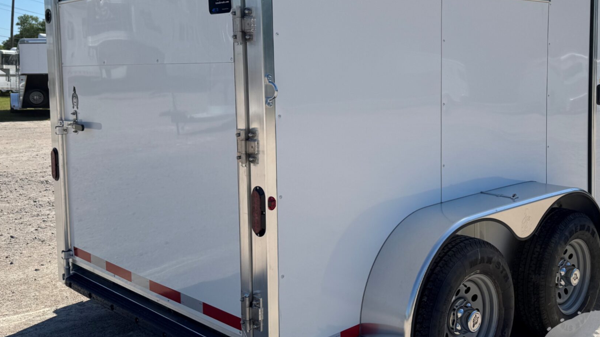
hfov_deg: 48.7
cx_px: 392
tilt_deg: -3.7
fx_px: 652
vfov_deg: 28.8
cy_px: 116
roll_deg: -1.4
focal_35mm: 41
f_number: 1.78
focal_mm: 6.76
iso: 80
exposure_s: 1/5814
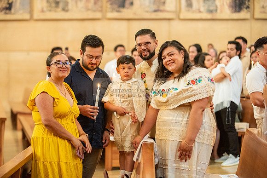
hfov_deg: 19.5
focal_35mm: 105
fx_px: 776
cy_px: 89
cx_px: 128
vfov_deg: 13.1
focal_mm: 98
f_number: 2.8
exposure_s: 1/80
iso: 2000
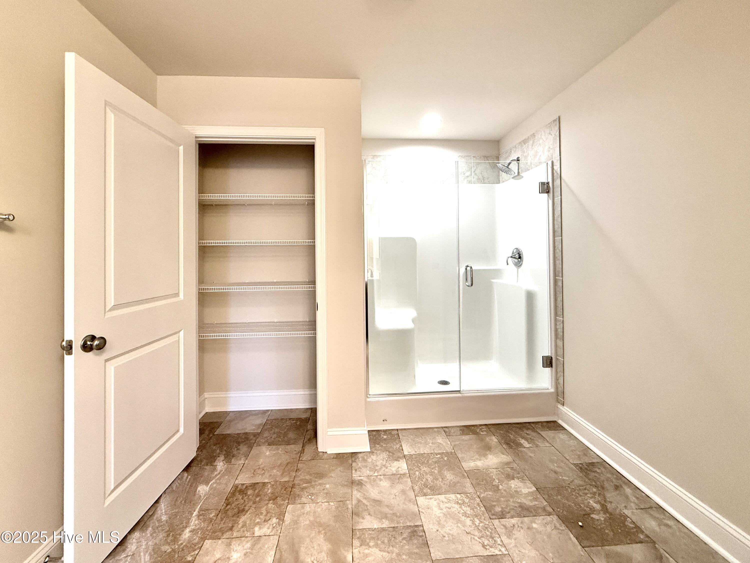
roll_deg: +1.2
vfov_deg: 85.7
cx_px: 375
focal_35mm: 14
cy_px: 282
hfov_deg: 102.1
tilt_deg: -0.9
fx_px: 303
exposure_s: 1/120
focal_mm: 2.22
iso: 250
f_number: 2.2
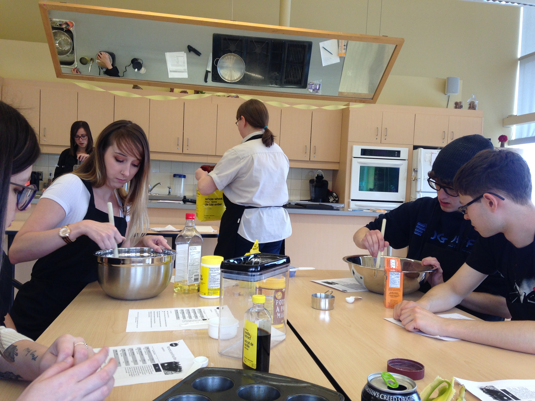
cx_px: 268
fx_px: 510
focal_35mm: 33
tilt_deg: -2.6
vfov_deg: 42.9
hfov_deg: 55.4
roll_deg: -1.8
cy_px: 200
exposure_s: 1/120
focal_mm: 4.12
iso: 80
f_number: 2.4
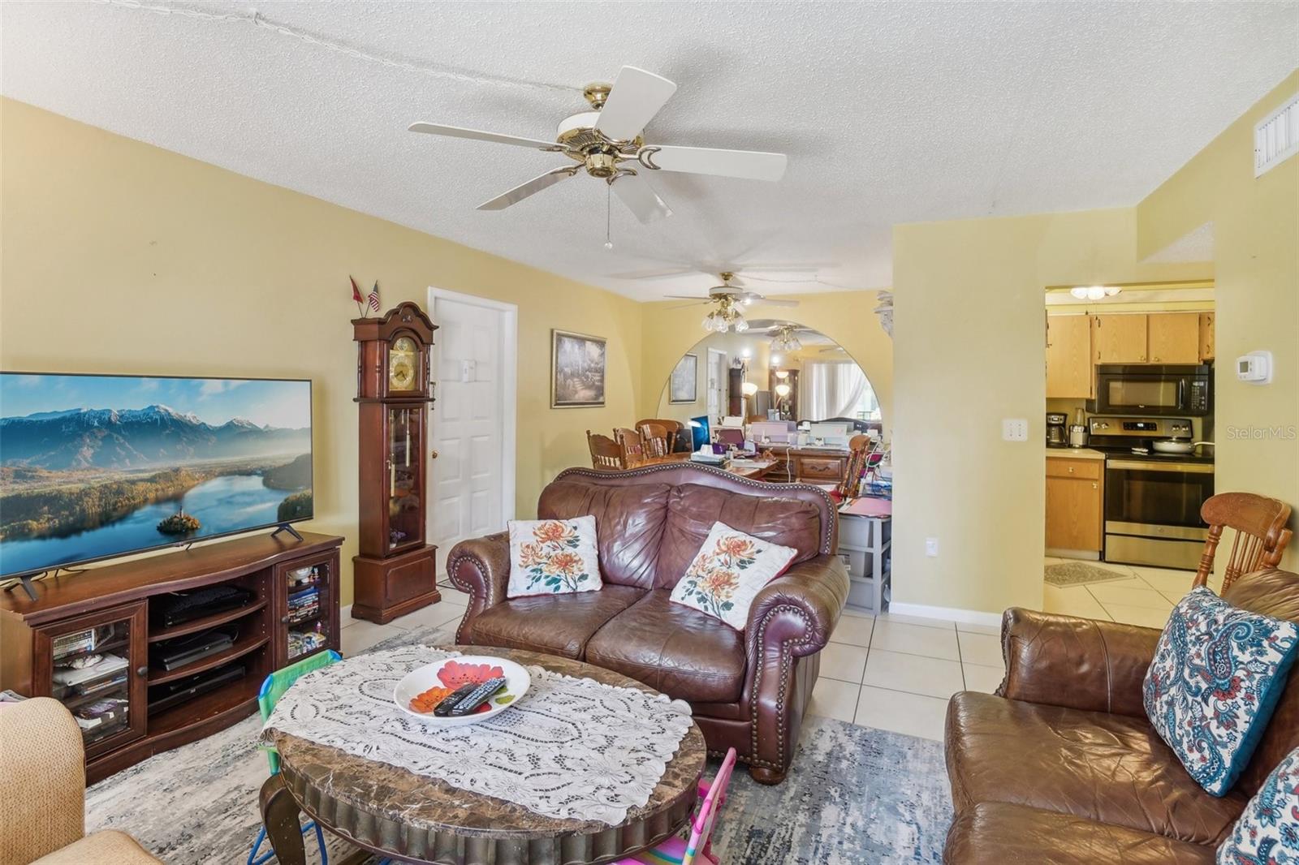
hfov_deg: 100.4
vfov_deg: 77.3
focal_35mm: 15
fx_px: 541
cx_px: 650
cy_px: 432
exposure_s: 1/20
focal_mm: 10
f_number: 4
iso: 400
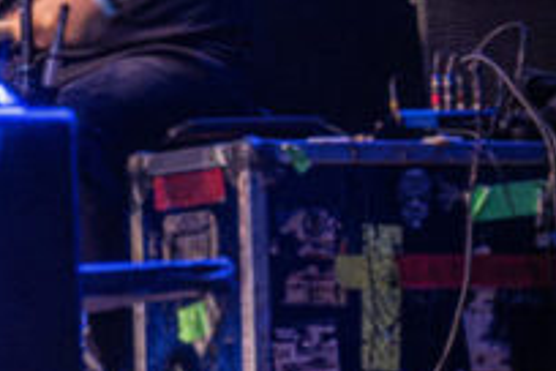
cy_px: 34
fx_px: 13096
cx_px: -313
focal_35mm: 848
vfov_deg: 1.6
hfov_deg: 2.4
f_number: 8
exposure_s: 1/60
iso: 4000
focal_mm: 270
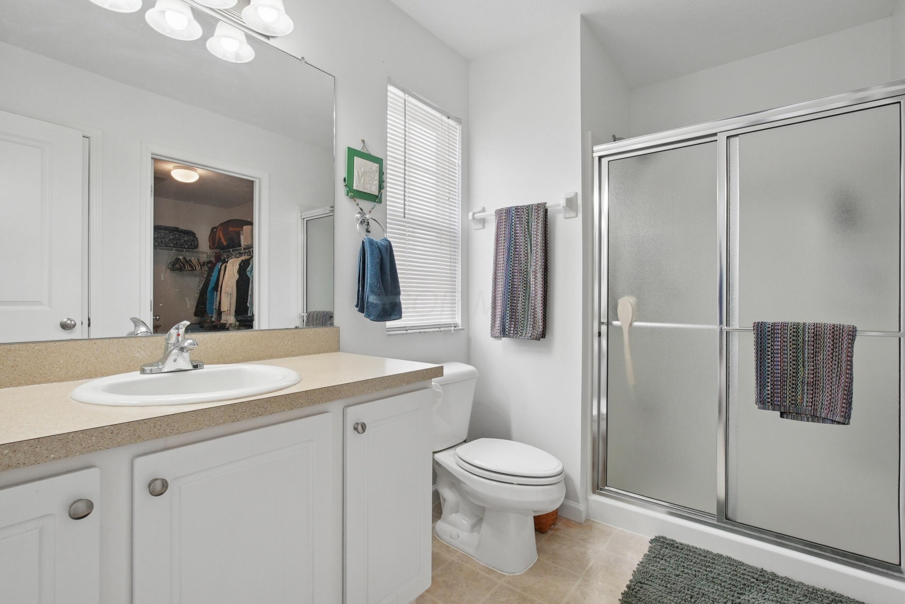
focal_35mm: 16
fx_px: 402
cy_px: 302
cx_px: 452
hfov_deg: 96.7
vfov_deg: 73.8
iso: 640
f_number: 7.1
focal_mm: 11
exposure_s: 1/40
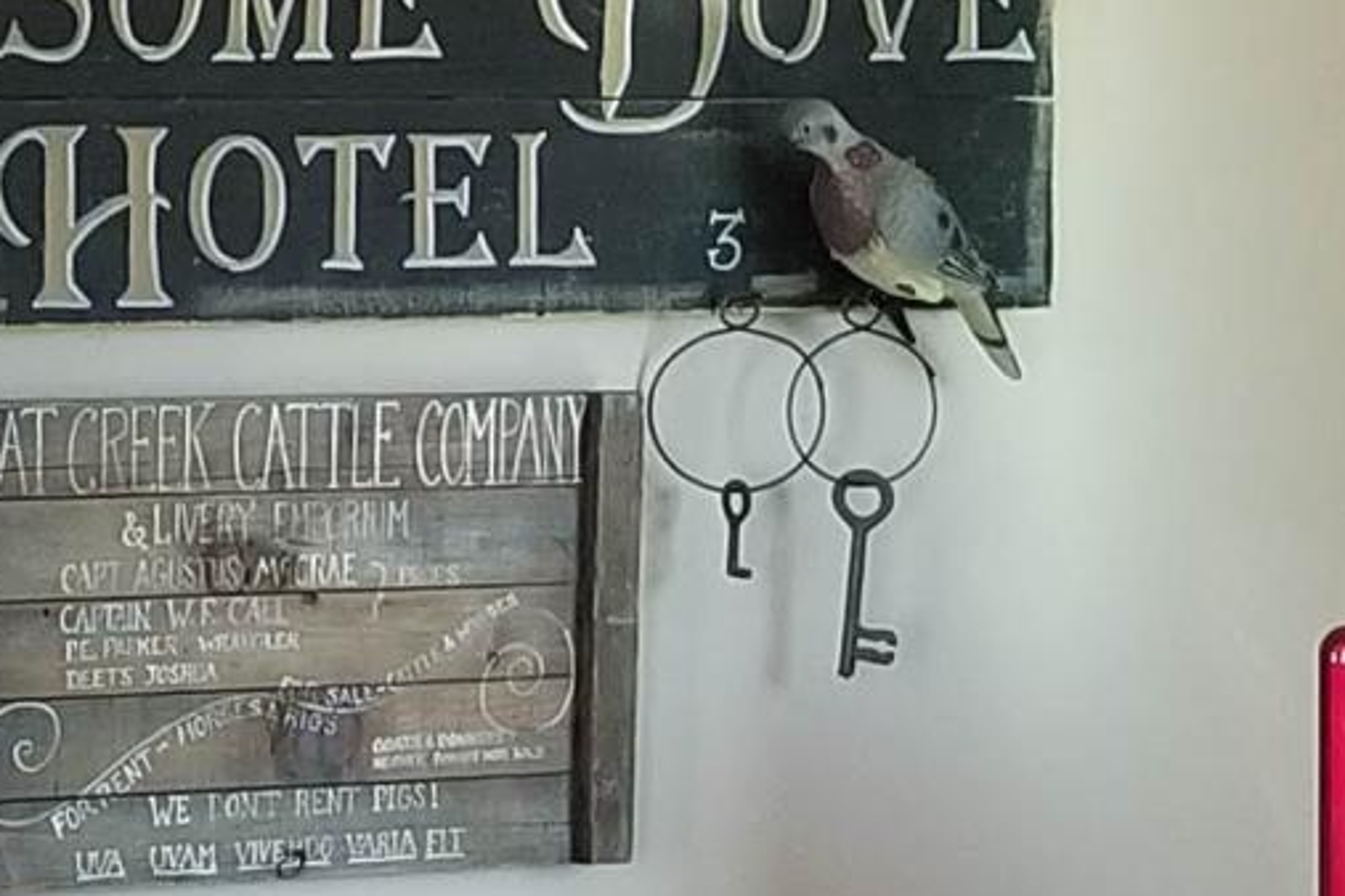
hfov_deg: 12.5
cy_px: 708
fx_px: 5977
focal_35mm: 160
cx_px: -348
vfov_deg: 8.6
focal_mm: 4.25
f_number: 1.7
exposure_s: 1/40
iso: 200
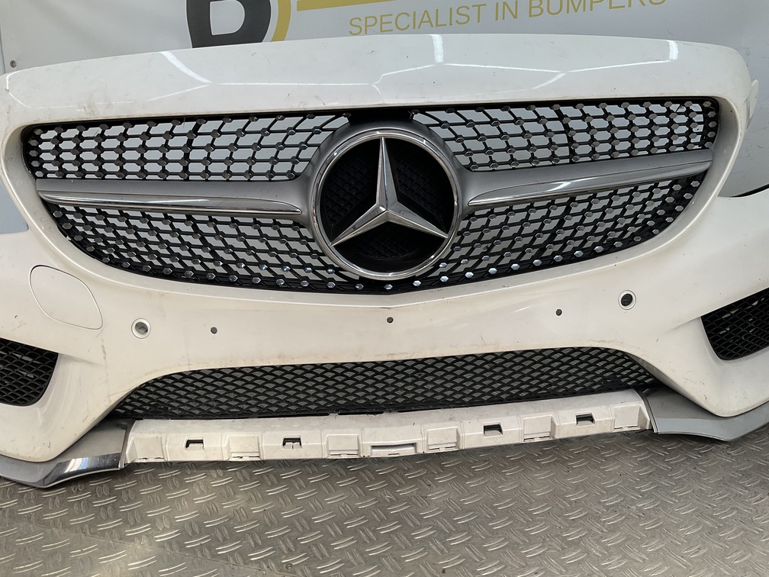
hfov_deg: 61.7
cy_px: 288
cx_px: 384
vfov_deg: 48.2
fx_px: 644
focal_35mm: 29
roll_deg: +1.5
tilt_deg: -14.2
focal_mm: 3
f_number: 1.8
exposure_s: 1/360
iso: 16
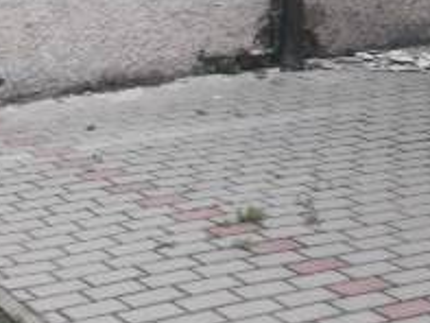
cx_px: -140
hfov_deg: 17.2
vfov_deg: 13.1
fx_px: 1330
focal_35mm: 107
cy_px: -166
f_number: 2.4
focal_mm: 4.12
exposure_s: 1/130
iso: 50
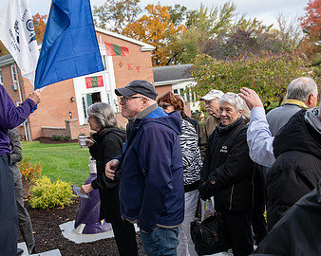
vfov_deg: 30.2
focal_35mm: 50
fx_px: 475
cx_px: 161
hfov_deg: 37.4
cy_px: 138
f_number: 3.5
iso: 200
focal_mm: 31
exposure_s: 1/320
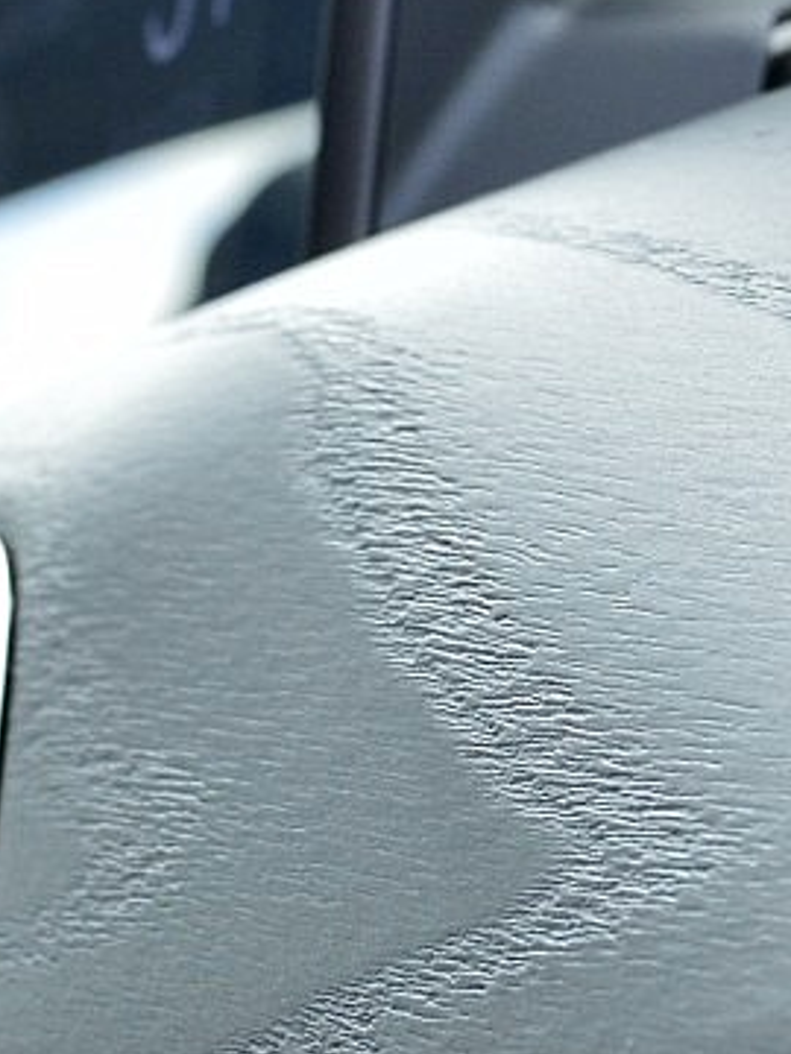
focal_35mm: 195
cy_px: 837
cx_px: 223
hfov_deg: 7.6
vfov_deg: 10.1
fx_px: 5941
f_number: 8
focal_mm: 30
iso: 400
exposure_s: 1/80
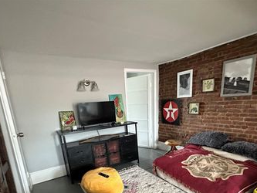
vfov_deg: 60.4
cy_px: 142
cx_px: 136
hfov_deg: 78.9
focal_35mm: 21
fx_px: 156
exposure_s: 1/60
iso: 1000
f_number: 2.2
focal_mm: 2.22
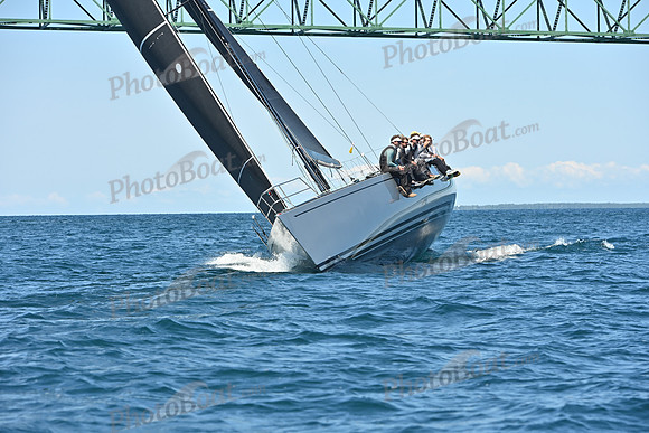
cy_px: 216
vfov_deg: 8.6
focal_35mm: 160
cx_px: 324
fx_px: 2885
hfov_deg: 12.8
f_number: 8
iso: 320
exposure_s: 1/1000
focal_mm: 160
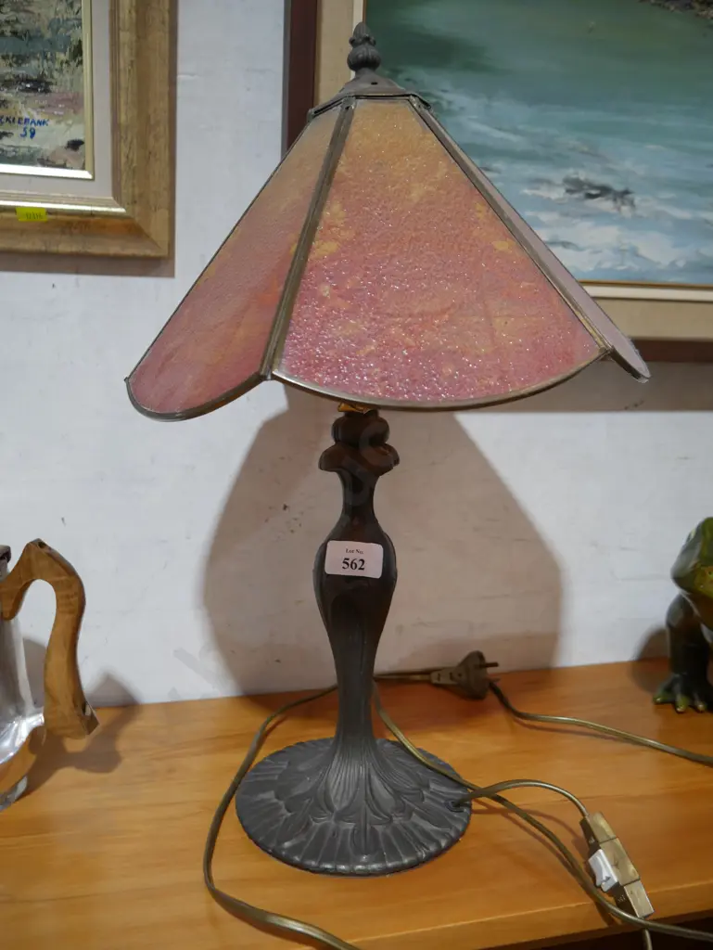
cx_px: 356
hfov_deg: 49.8
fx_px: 768
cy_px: 475
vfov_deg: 63.4
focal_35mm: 28
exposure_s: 1/60
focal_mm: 14
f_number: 3.5
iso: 400
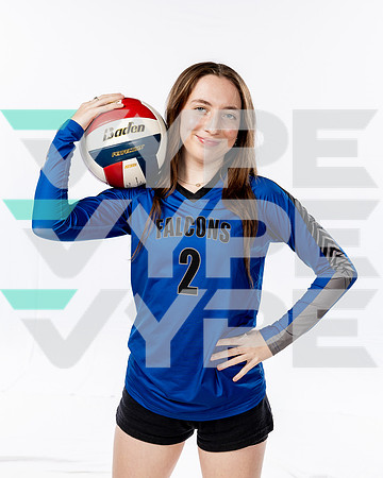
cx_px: 182
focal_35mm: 58
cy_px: 239
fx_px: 828
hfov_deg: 26.0
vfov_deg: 32.2
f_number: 5.6
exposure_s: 1/250
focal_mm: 40
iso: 160
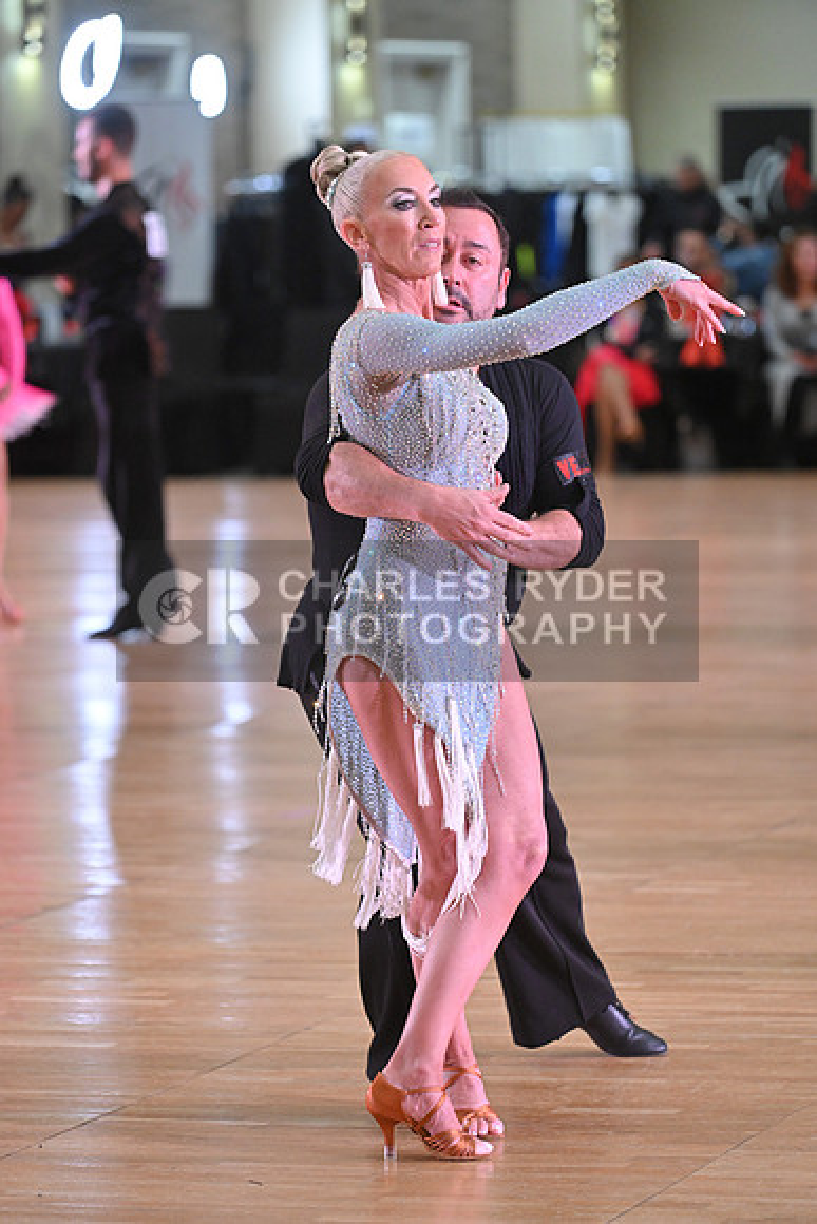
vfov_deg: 11.1
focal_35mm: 185
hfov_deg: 7.4
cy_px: 612
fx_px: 6293
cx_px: 408
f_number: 5
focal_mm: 185
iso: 3200
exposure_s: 1/320
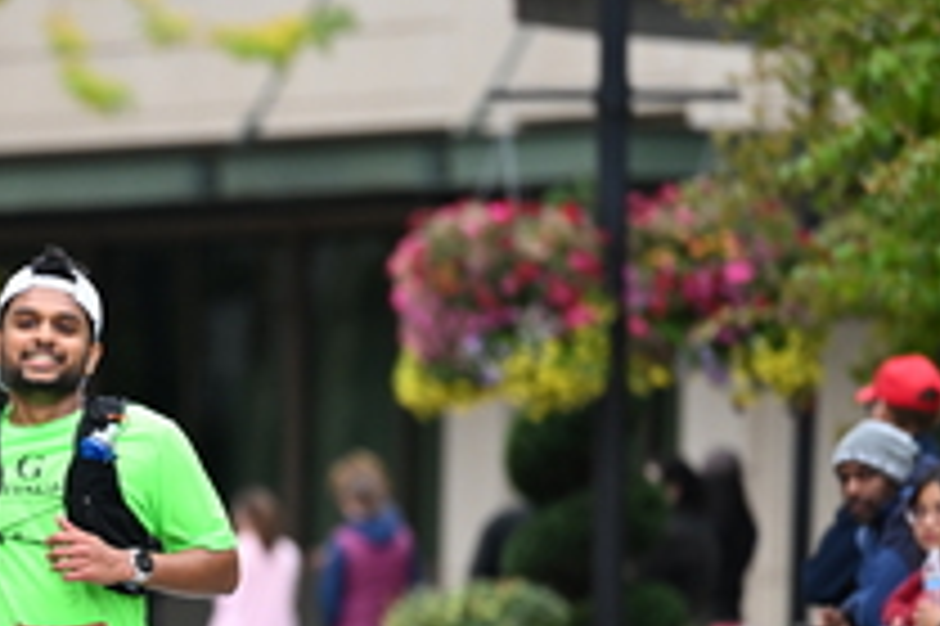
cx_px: -112
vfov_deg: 2.6
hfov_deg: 3.9
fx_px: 13749
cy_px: 610
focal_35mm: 527
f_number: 2.8
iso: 800
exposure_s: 1/2000
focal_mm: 200
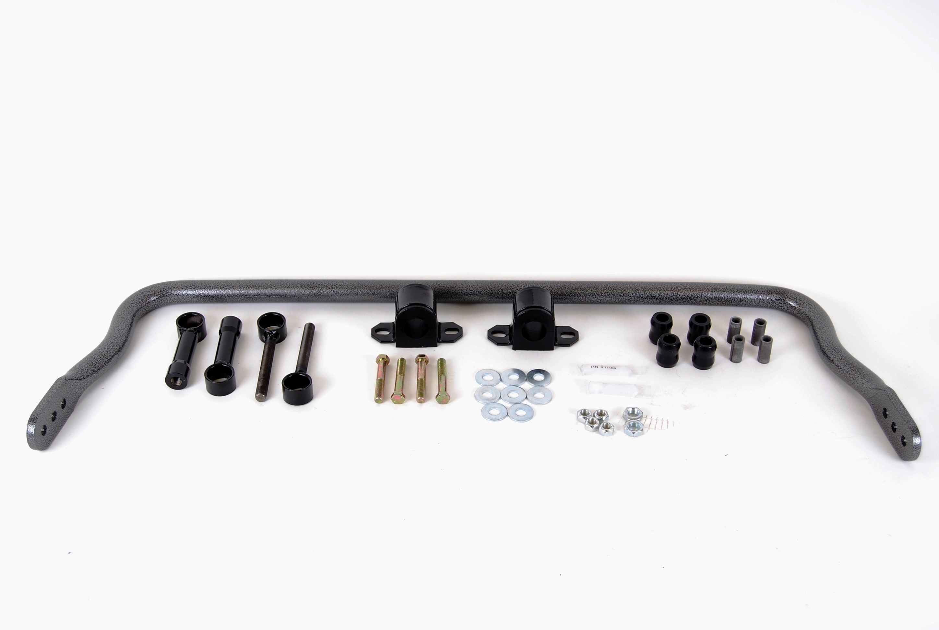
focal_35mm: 51
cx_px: 470
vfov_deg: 26.6
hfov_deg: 38.8
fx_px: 1333
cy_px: 315
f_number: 4.5
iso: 200
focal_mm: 34
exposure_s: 1/80
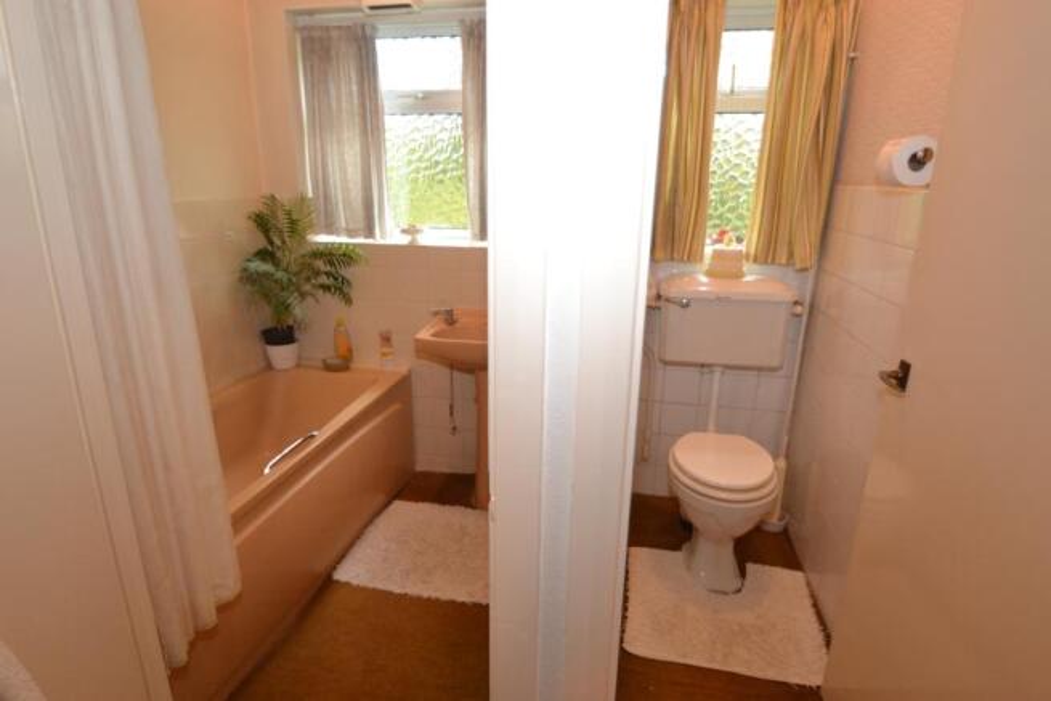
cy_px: 350
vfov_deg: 67.4
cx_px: 526
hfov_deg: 90.0
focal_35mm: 18
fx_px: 526
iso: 900
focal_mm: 12
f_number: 3.8
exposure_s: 1/60
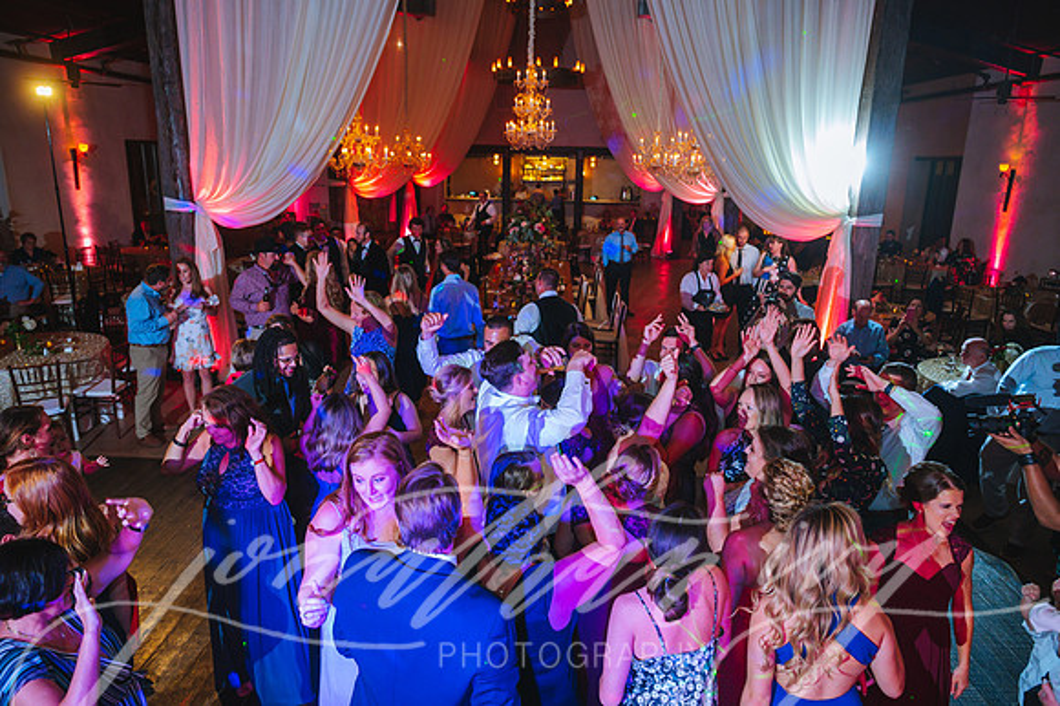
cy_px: 353
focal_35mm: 24
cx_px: 530
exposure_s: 1/125
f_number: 2.8
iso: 2000
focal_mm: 24
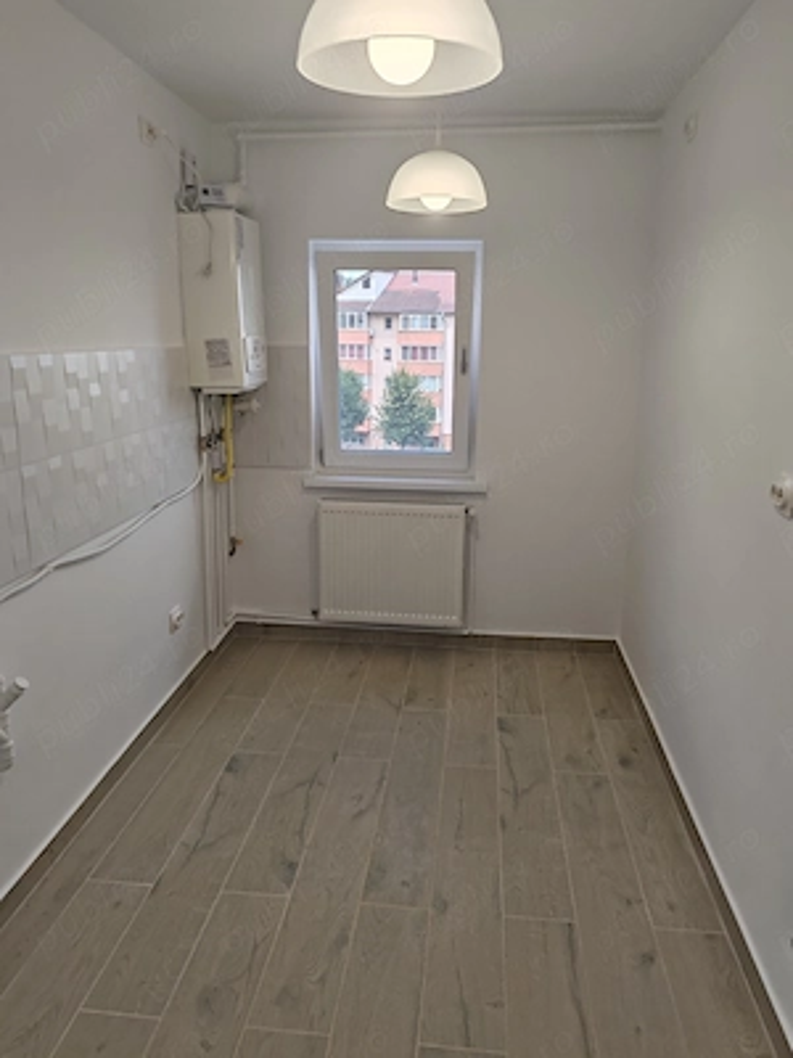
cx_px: 396
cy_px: 529
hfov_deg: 51.4
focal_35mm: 27
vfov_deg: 65.3
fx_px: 825
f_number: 1.9
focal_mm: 6.12
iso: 64
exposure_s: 1/100
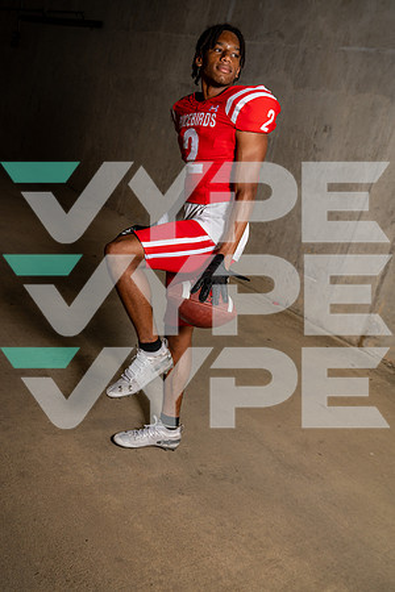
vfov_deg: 57.2
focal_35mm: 33
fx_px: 543
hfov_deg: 40.0
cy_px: 296
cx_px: 198
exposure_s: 1/200
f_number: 5.6
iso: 100
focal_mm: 33
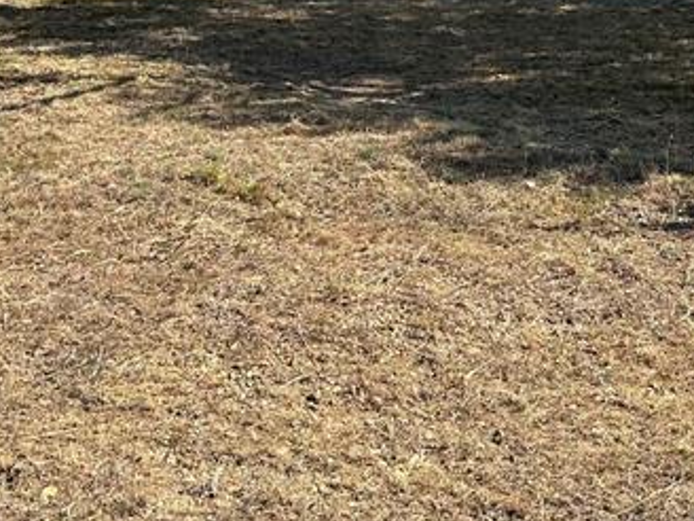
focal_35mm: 75
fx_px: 1504
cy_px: -21
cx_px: 250
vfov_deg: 19.0
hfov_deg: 25.9
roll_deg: -3.2
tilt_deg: -2.5
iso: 80
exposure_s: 1/3058
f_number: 1.78
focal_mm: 6.86
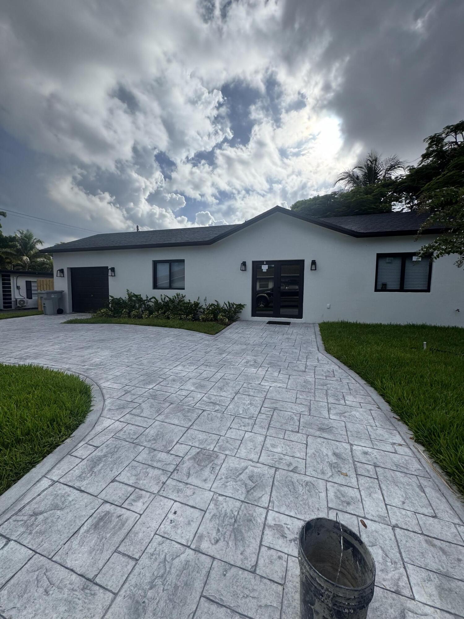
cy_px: 310
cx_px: 232
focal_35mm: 14
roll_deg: -0.5
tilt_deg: -5.0
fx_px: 250
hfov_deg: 85.7
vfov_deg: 102.1
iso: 50
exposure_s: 1/2208
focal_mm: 2.22
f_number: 2.2
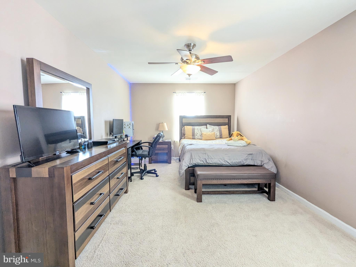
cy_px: 134
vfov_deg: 78.1
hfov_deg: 94.5
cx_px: 178
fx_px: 165
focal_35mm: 16
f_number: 2.2
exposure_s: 1/60
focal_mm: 2.35
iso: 216
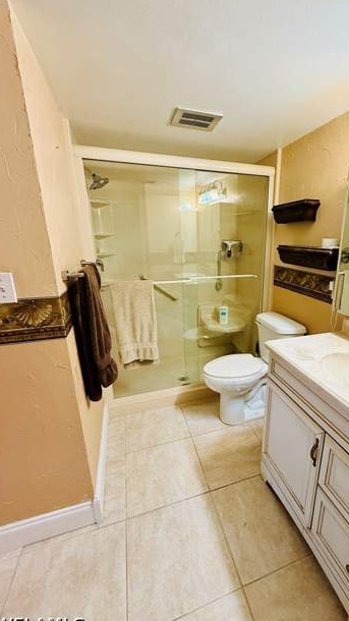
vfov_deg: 99.4
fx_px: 263
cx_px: 223
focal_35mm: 16
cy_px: 314
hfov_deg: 65.8
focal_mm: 2.22
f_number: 2.2
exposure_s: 1/60
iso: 250
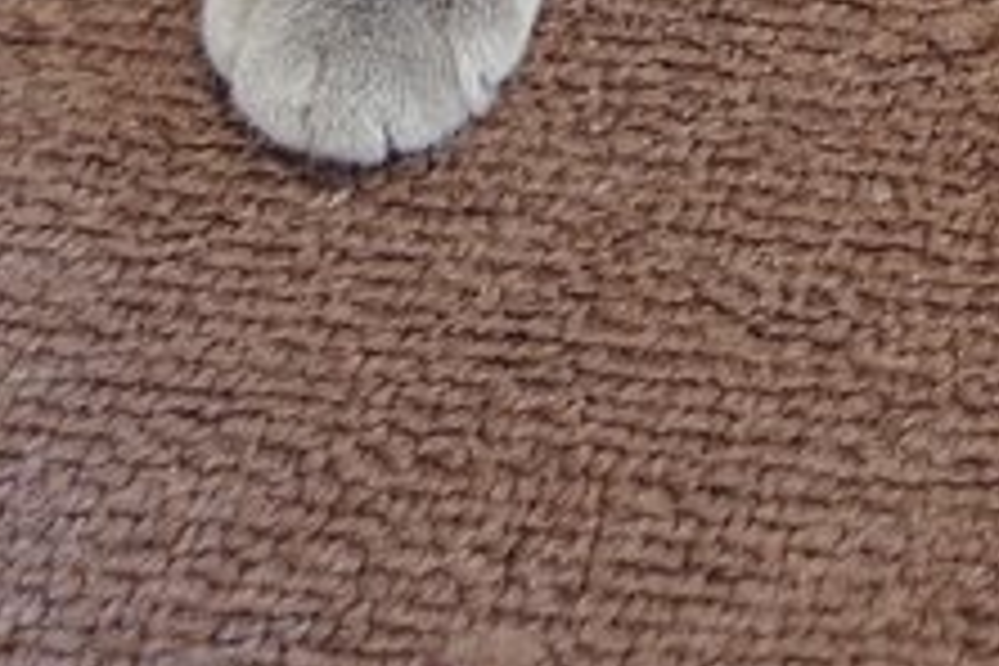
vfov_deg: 7.9
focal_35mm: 166
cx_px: 1508
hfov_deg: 11.8
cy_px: -709
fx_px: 4606
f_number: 4.5
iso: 800
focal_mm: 24
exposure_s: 1/10
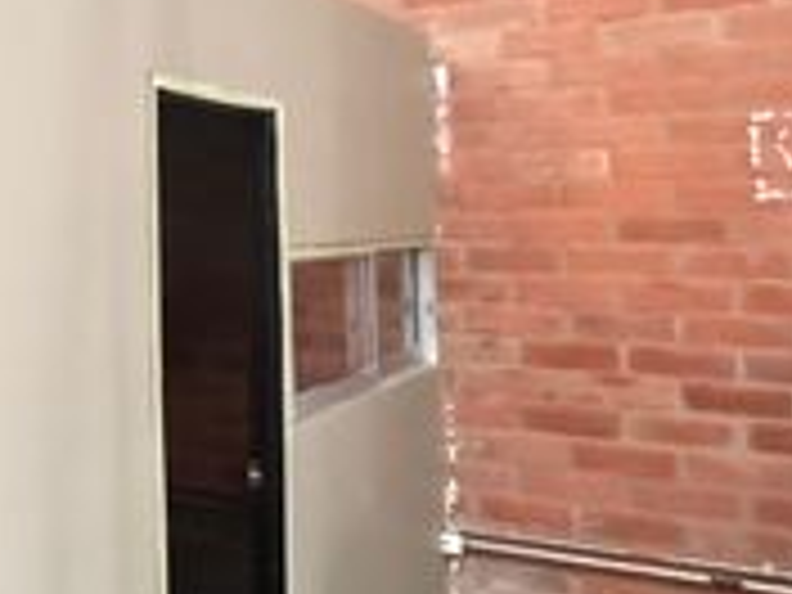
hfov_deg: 27.3
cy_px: 162
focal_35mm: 53
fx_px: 1213
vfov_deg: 27.2
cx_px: -344
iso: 1600
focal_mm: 2.22
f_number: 2.2
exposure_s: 1/34
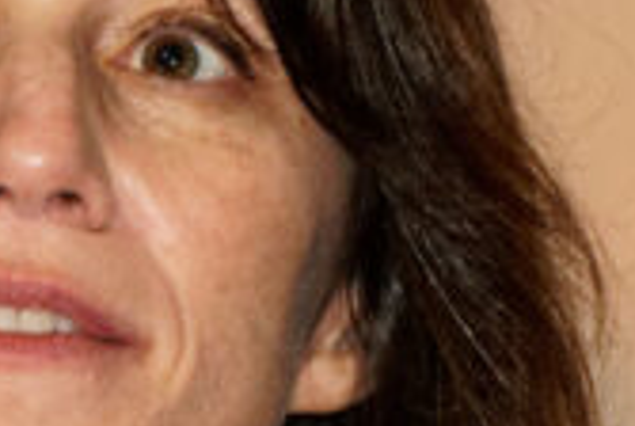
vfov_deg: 0.8
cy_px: 259
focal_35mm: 1684
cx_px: 72
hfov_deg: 1.2
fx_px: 29756
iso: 3200
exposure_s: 1/100
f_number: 5.6
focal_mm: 367
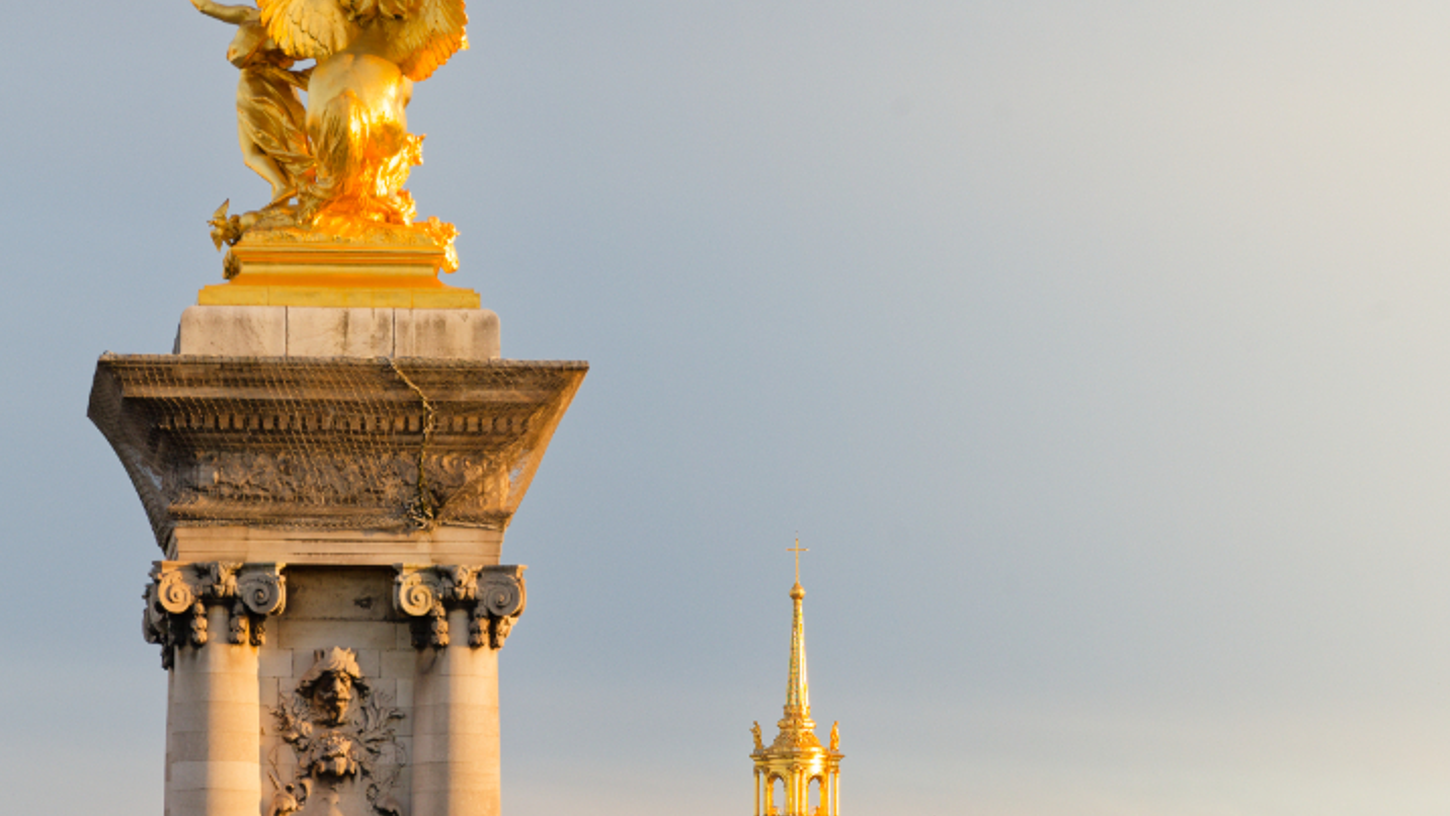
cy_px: 877
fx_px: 12151
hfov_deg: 6.8
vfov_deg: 3.8
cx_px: 723
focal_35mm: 316
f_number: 9
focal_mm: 200
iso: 100
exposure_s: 1/80
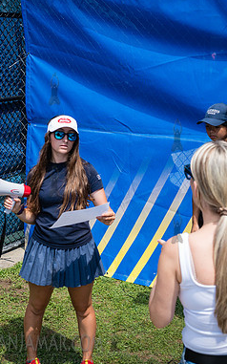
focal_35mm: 60
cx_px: 70
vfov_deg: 34.0
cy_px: 179
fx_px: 594
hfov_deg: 21.5
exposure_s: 1/2000
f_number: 4
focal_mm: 35
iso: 500
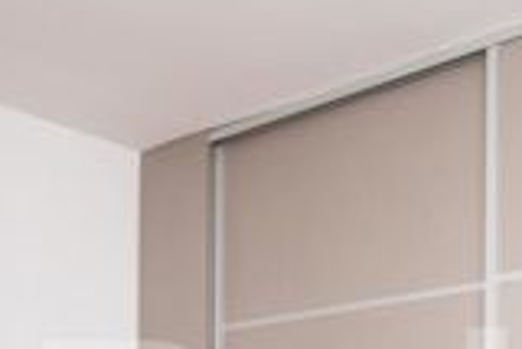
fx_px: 958
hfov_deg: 30.2
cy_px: 515
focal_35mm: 66
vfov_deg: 18.4
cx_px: 357
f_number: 5.6
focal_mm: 10
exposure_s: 1/60
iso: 100
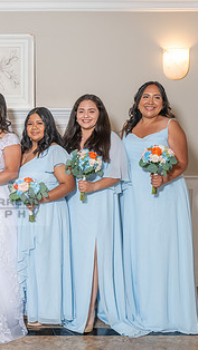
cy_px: 196
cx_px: -54
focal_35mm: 64
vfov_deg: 32.8
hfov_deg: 17.7
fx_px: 596
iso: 640
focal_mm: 32
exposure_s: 1/160
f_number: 4.5
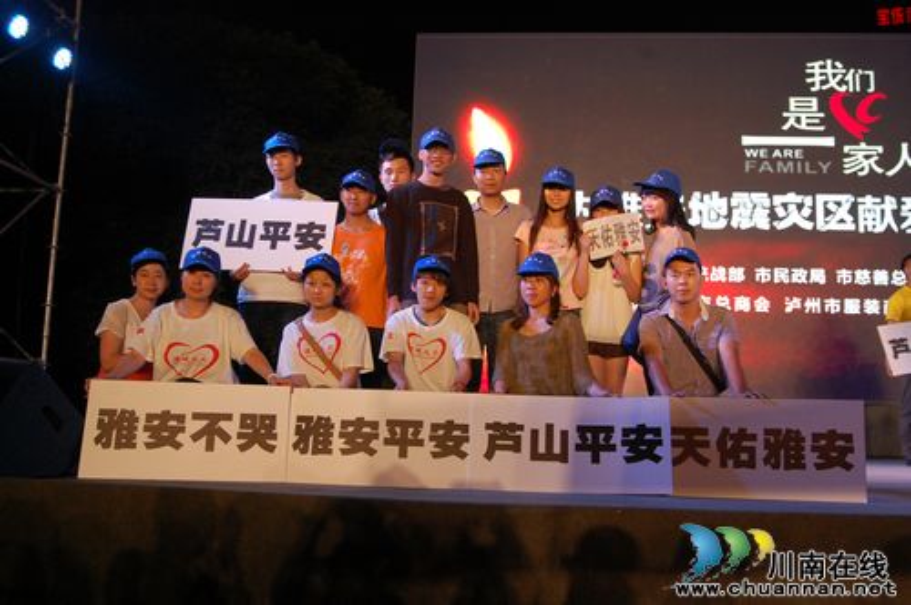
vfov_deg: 38.3
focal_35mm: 34
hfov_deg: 55.2
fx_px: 872
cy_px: 302
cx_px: 456
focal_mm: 23
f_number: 6.3
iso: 800
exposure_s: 1/160
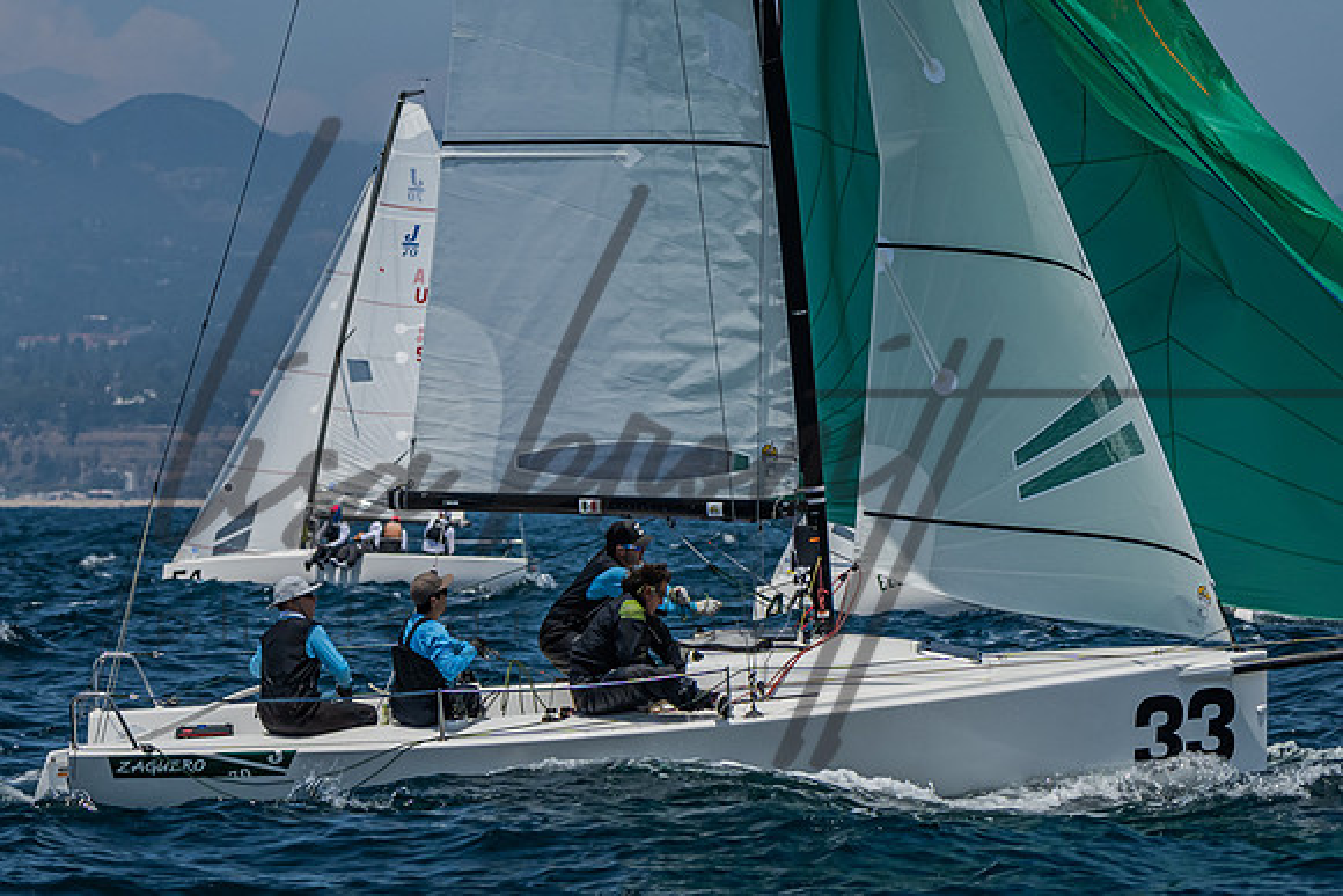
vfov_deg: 4.4
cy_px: 351
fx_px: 11666
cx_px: 643
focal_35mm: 313
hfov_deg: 6.6
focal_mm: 160
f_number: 6.3
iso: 400
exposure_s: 1/2500
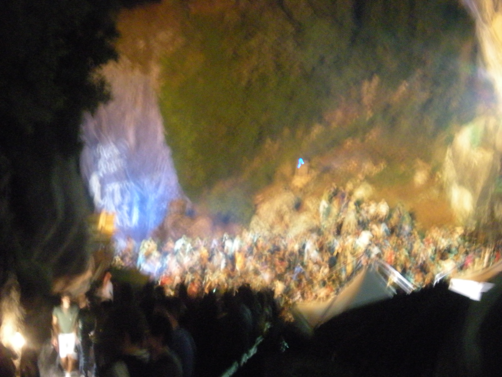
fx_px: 1073
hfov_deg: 26.3
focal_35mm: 74
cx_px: 251
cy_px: 188
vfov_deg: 19.9
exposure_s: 1
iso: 800
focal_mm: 12.3
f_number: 4.6
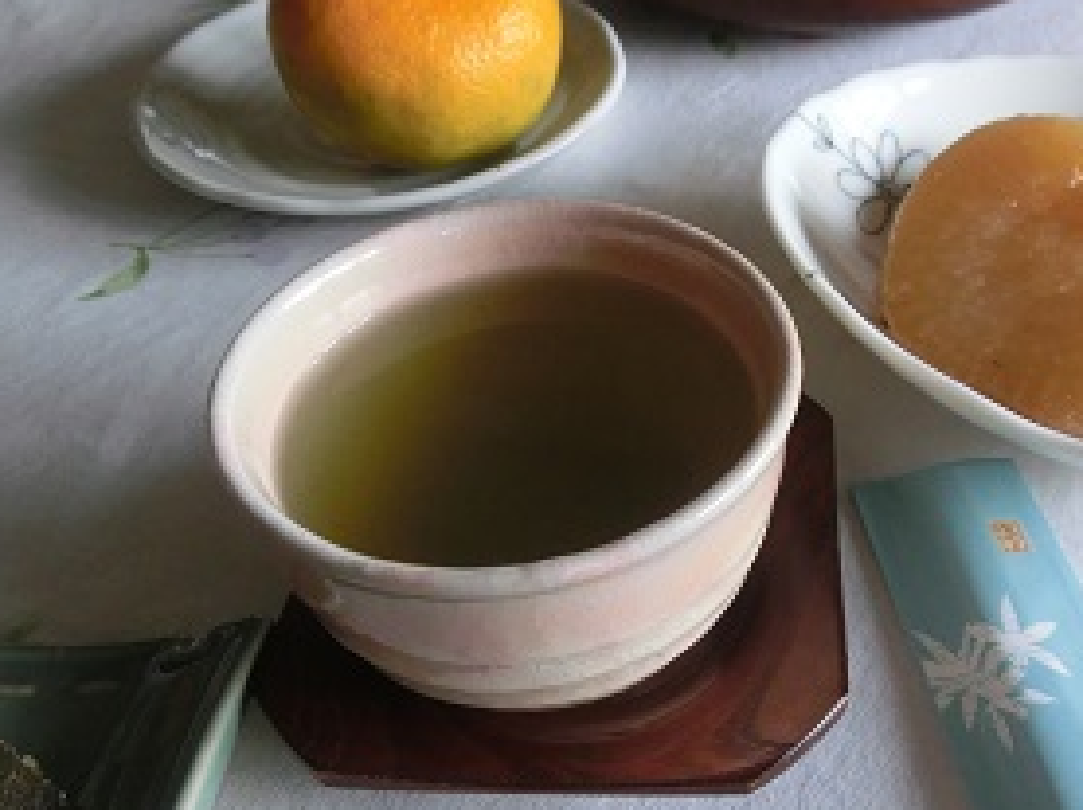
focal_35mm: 33
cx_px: 710
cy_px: 399
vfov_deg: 42.9
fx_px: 1031
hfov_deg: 54.4
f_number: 3.3
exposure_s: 1/125
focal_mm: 4.4
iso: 500
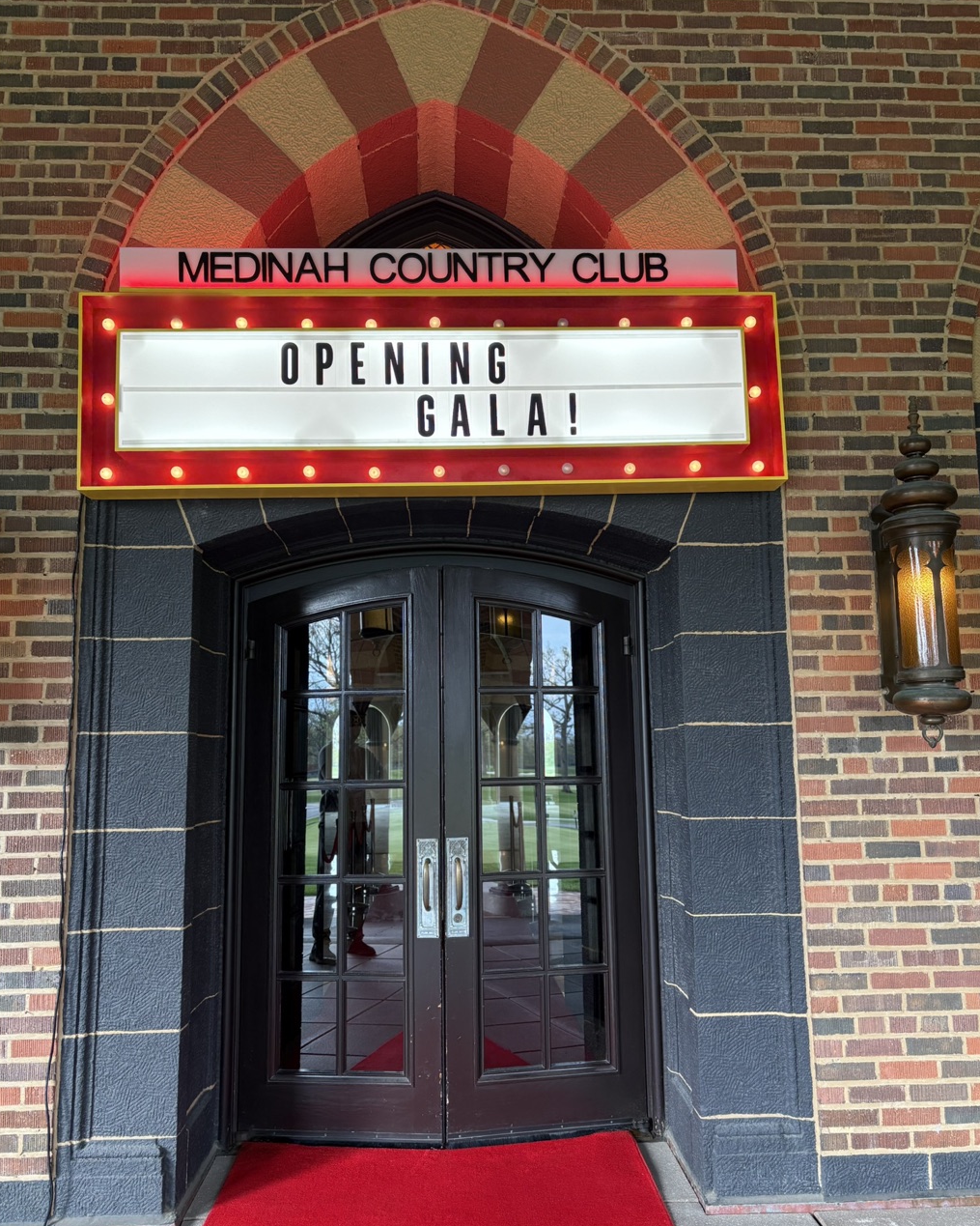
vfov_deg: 62.2
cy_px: 625
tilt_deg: +8.3
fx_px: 1015
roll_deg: +0.9
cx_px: 485
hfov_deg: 51.5
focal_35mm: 28
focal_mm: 5.96
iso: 125
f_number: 1.6
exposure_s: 1/228
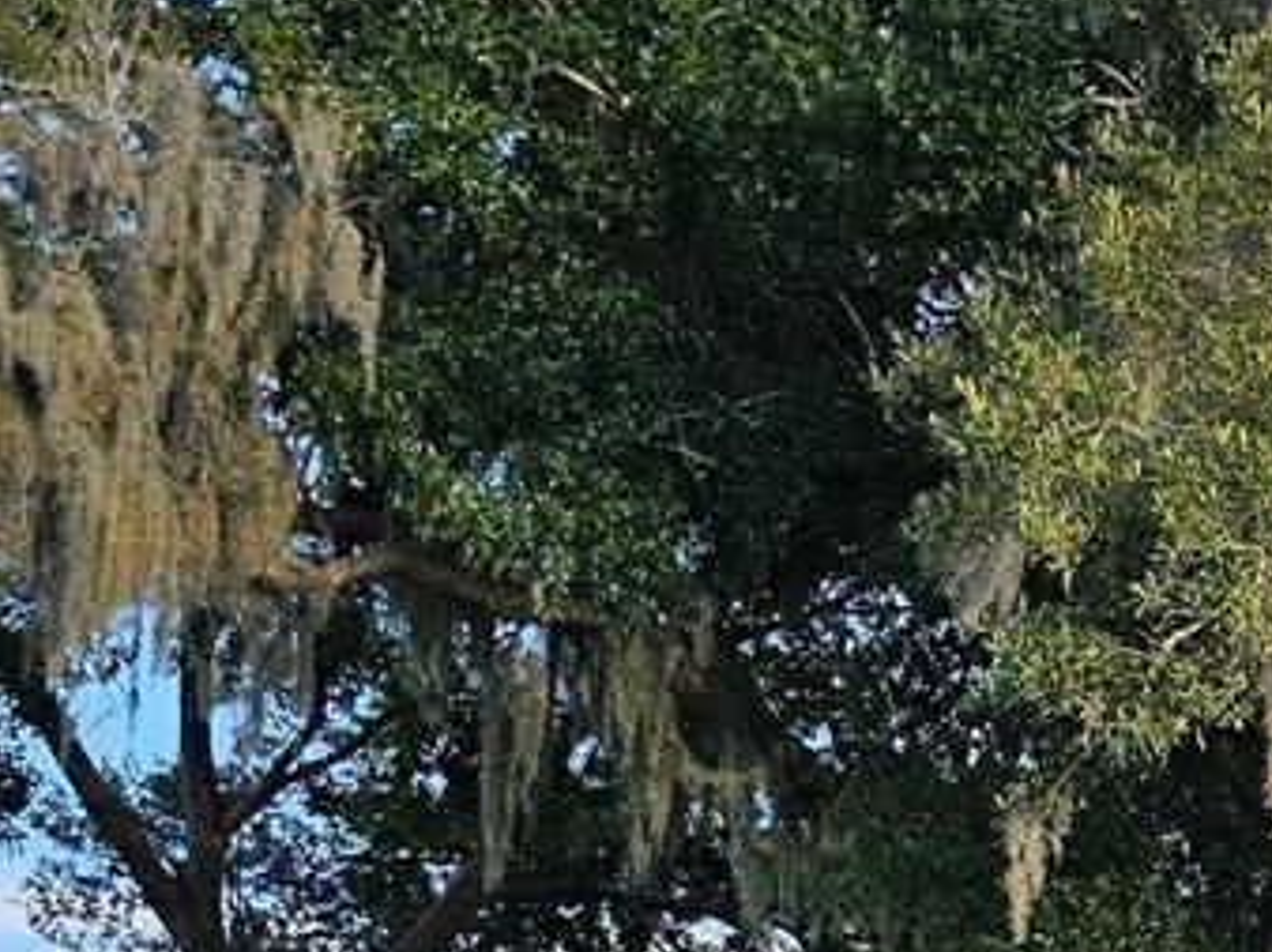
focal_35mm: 109
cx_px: 1923
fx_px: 4002
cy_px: 1505
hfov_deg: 16.4
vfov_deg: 12.7
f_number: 1.7
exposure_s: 1/324
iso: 10
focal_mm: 6.3
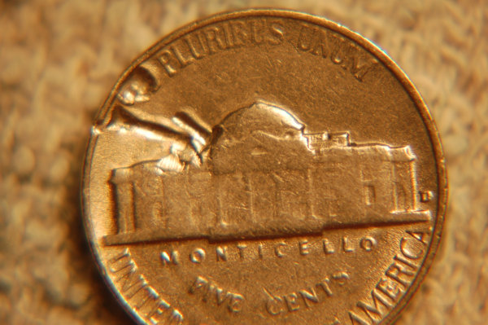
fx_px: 1422
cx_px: 244
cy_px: 162
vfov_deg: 13.0
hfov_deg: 19.5
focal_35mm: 105
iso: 400
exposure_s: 1/250
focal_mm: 70
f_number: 4.5
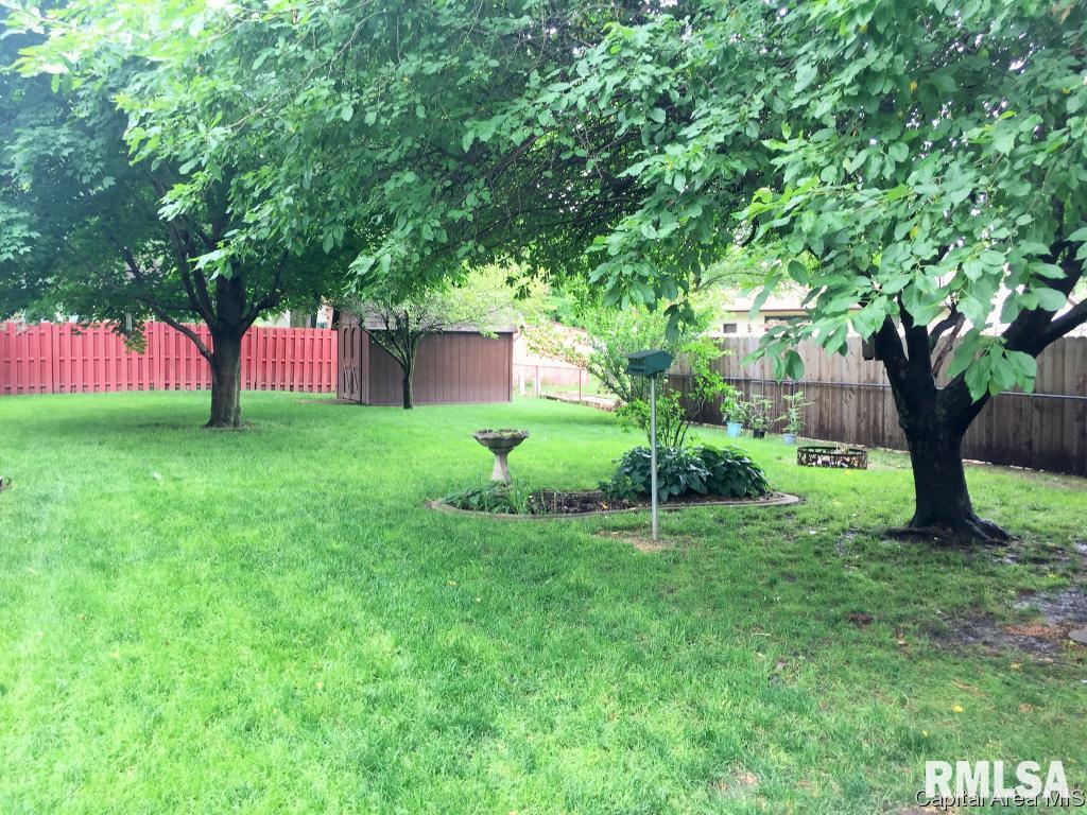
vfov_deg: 48.2
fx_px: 911
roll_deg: +0.2
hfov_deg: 61.7
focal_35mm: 29
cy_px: 408
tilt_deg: -4.0
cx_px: 544
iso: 32
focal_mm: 4.15
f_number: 2.2
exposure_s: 1/60
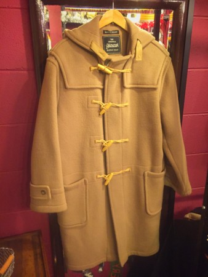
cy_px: 138
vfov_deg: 61.6
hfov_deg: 48.3
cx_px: 104
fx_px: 232
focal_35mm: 29
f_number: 2.2
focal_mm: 4.15
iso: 250
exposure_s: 1/30
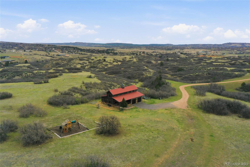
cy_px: 84
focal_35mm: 28
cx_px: 125
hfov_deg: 65.5
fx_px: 194
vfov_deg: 46.4
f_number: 6.3
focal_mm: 10.3
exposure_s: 1/640
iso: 100
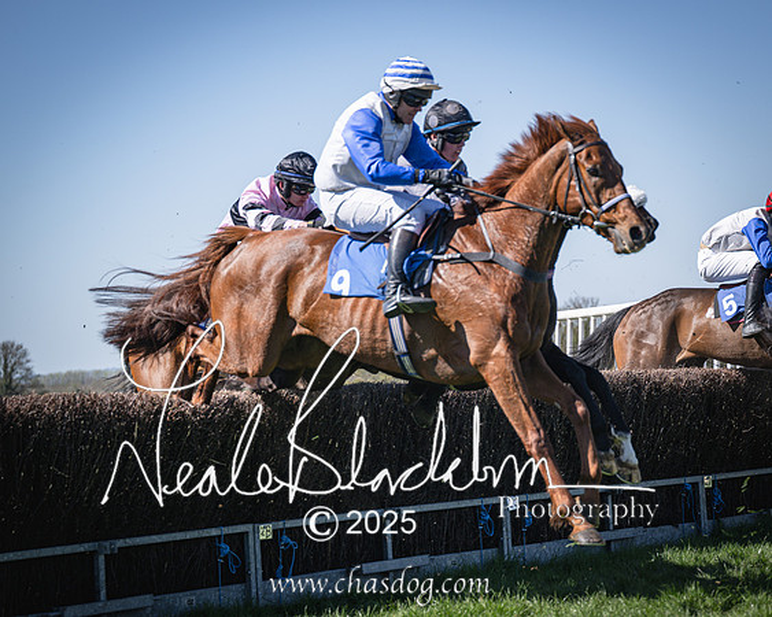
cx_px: 522
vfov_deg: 14.8
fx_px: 2370
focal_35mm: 104
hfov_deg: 18.4
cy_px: 314
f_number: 2.8
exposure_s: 1/2000
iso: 64
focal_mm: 70
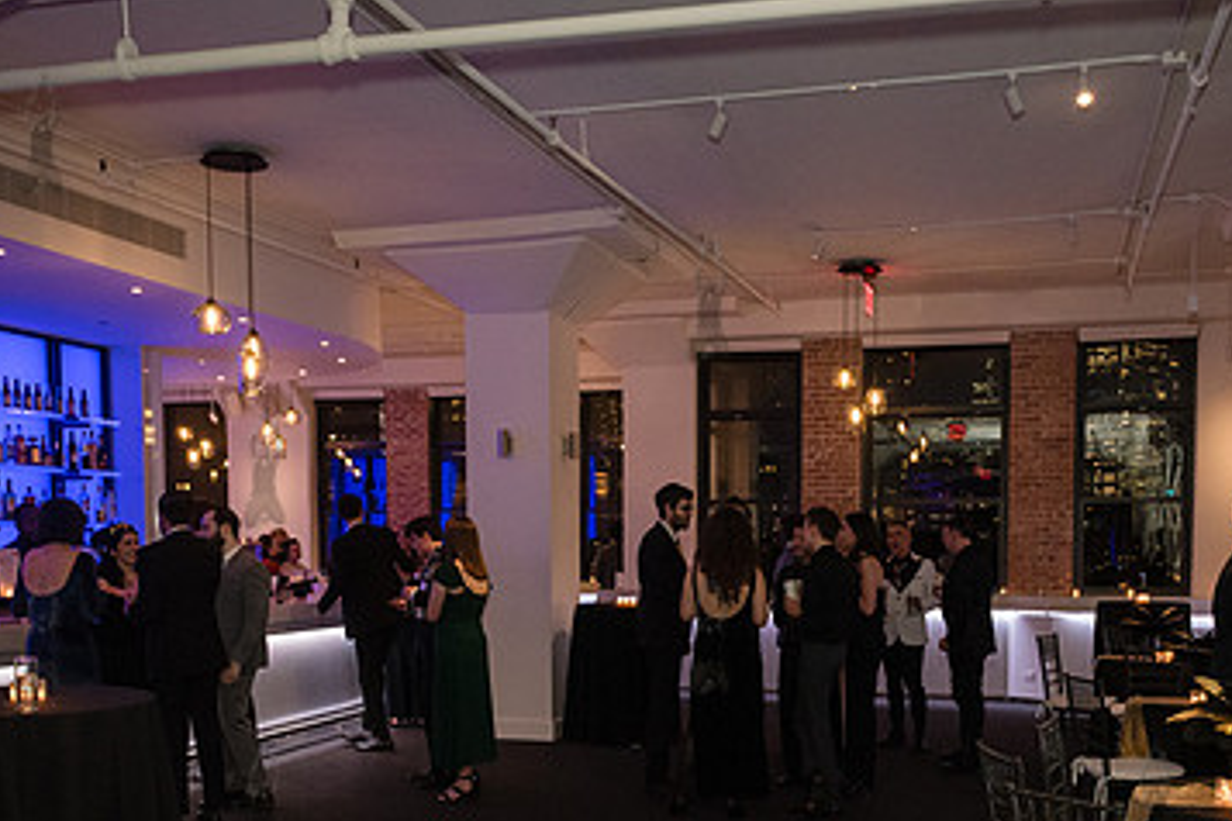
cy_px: 633
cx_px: 707
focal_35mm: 39
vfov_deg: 33.4
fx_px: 1335
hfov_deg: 49.4
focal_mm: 24
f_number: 4.5
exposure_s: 1/160
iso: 5000
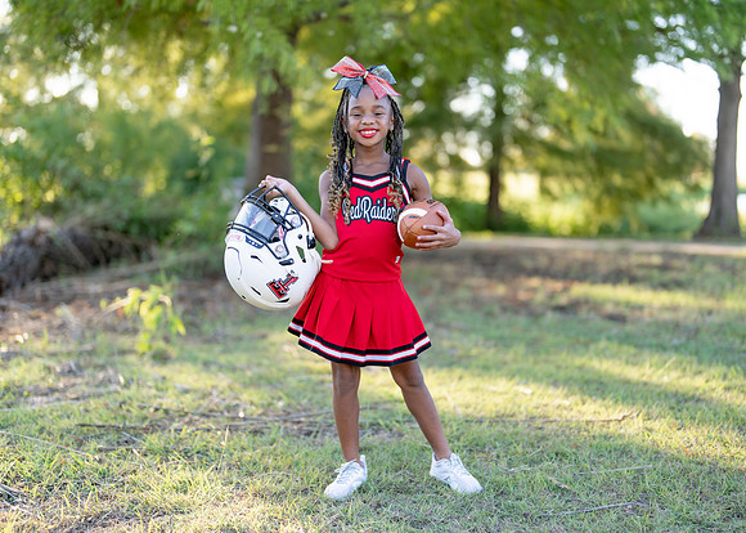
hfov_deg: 37.1
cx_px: 373
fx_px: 1111
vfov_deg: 27.0
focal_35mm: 52
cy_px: 266
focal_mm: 50
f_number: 1.2
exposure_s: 1/800
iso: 100
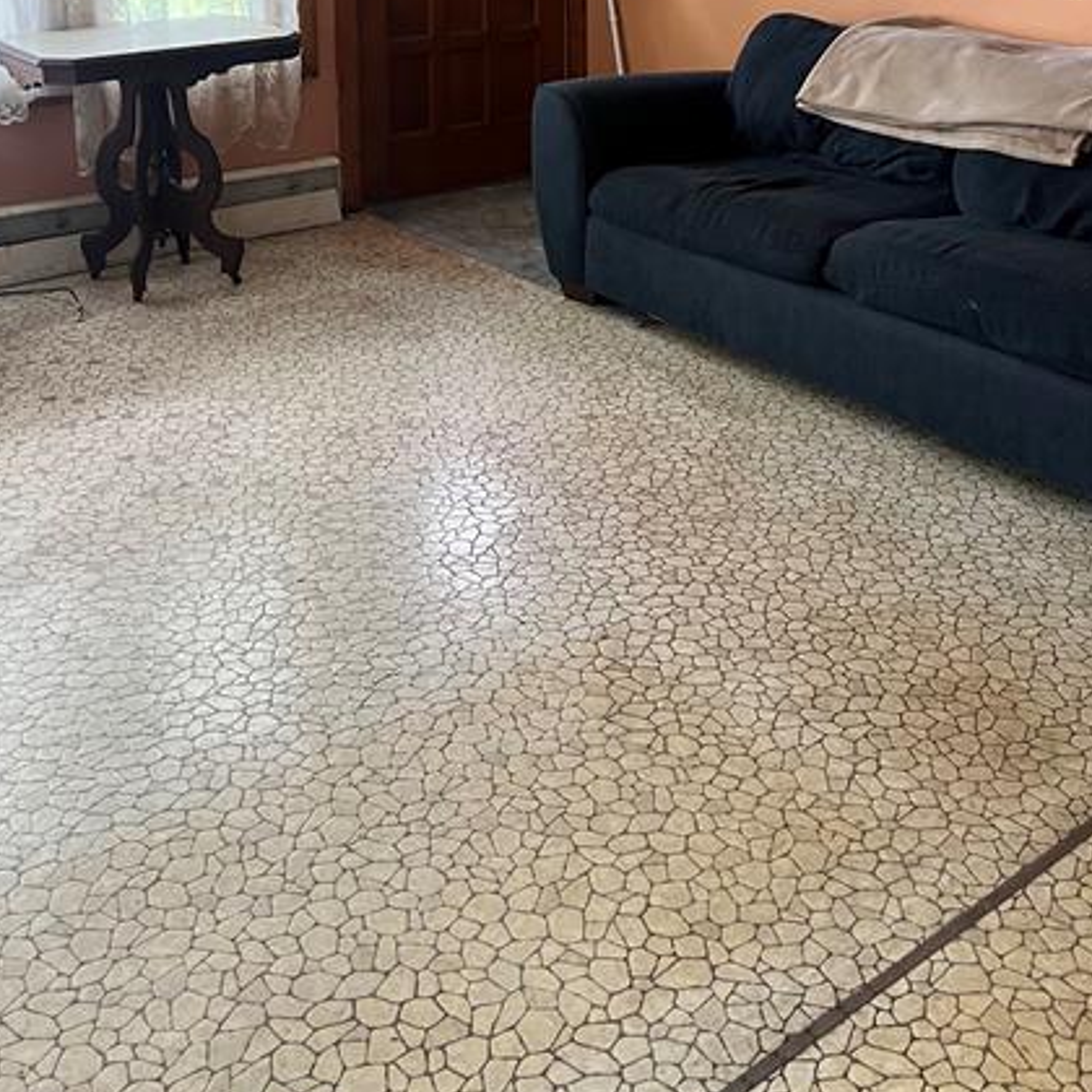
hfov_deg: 39.9
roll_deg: -0.6
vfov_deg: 37.6
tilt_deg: -9.2
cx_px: 647
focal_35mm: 42
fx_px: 1499
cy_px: 125
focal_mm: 5.7
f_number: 1.5
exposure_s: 1/60
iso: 250
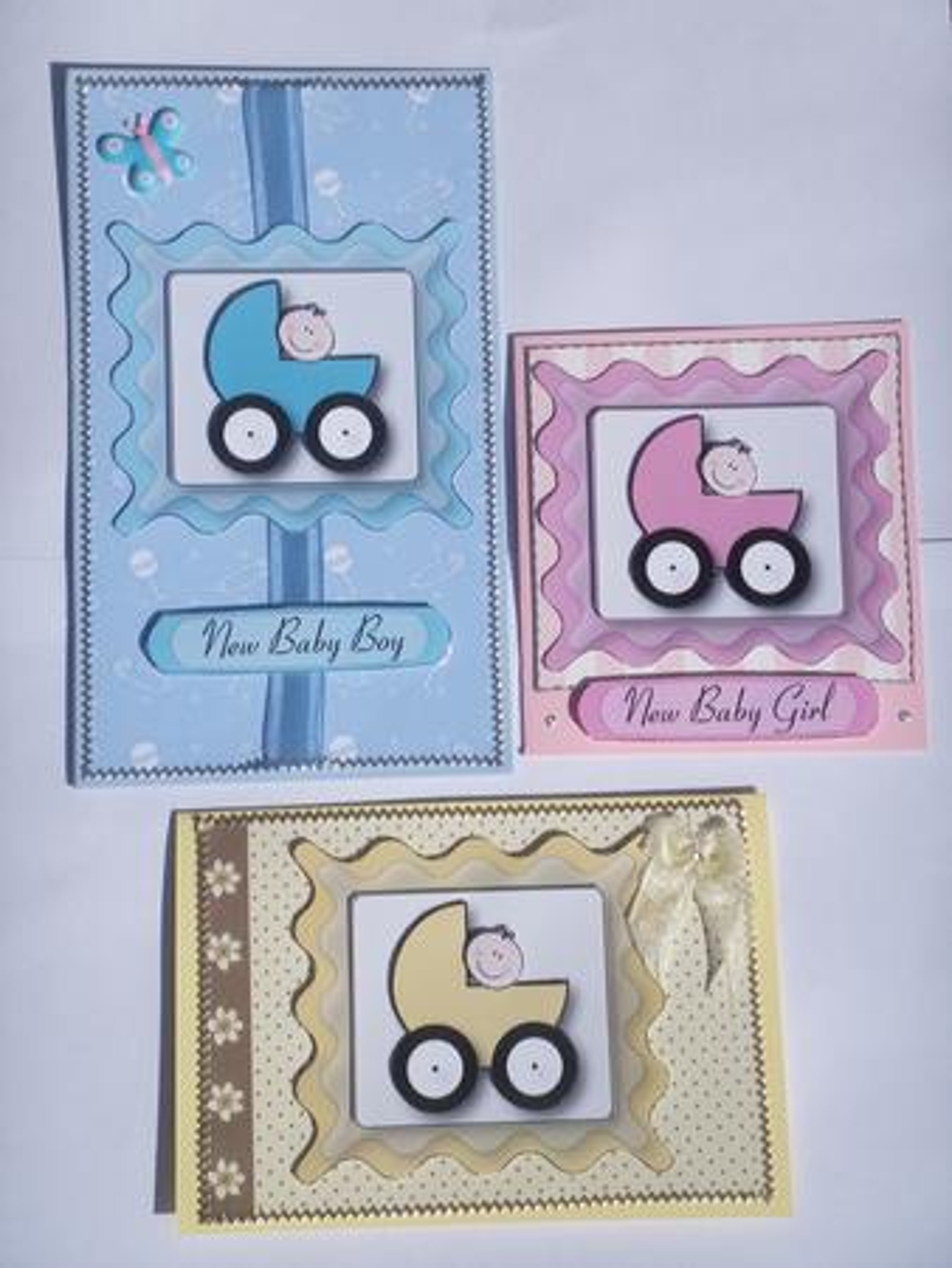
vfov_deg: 30.7
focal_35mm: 63
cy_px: 634
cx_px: 476
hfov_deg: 23.3
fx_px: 2308
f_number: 7.1
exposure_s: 1/400
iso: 50
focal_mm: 13
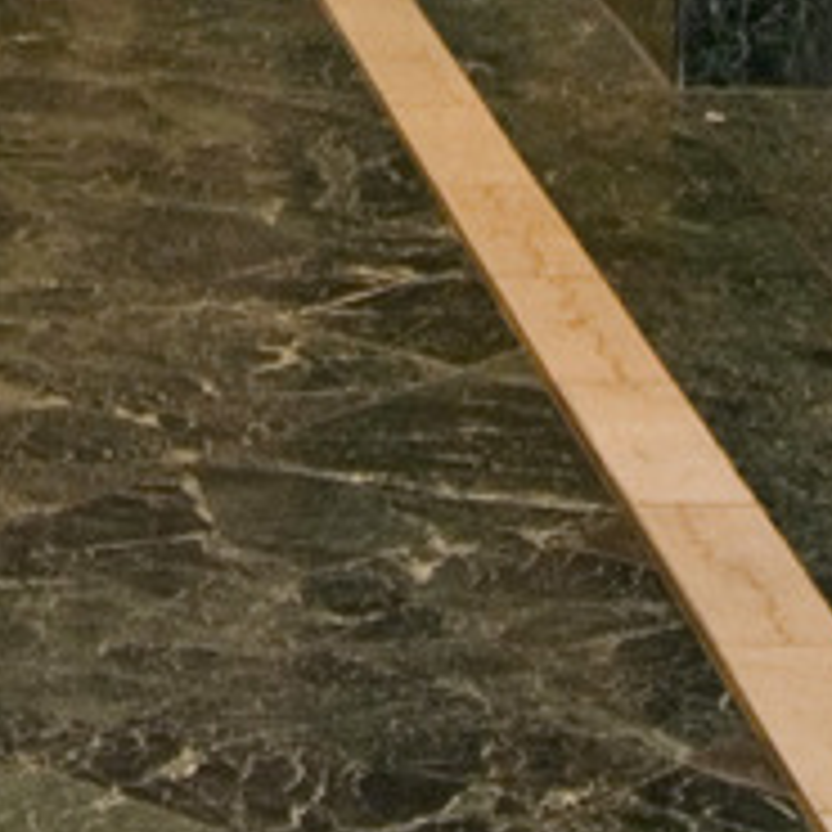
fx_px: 4867
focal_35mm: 179
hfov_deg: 9.5
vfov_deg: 8.7
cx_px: -394
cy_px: -1318
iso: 320
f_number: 7.1
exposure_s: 1/8
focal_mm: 24
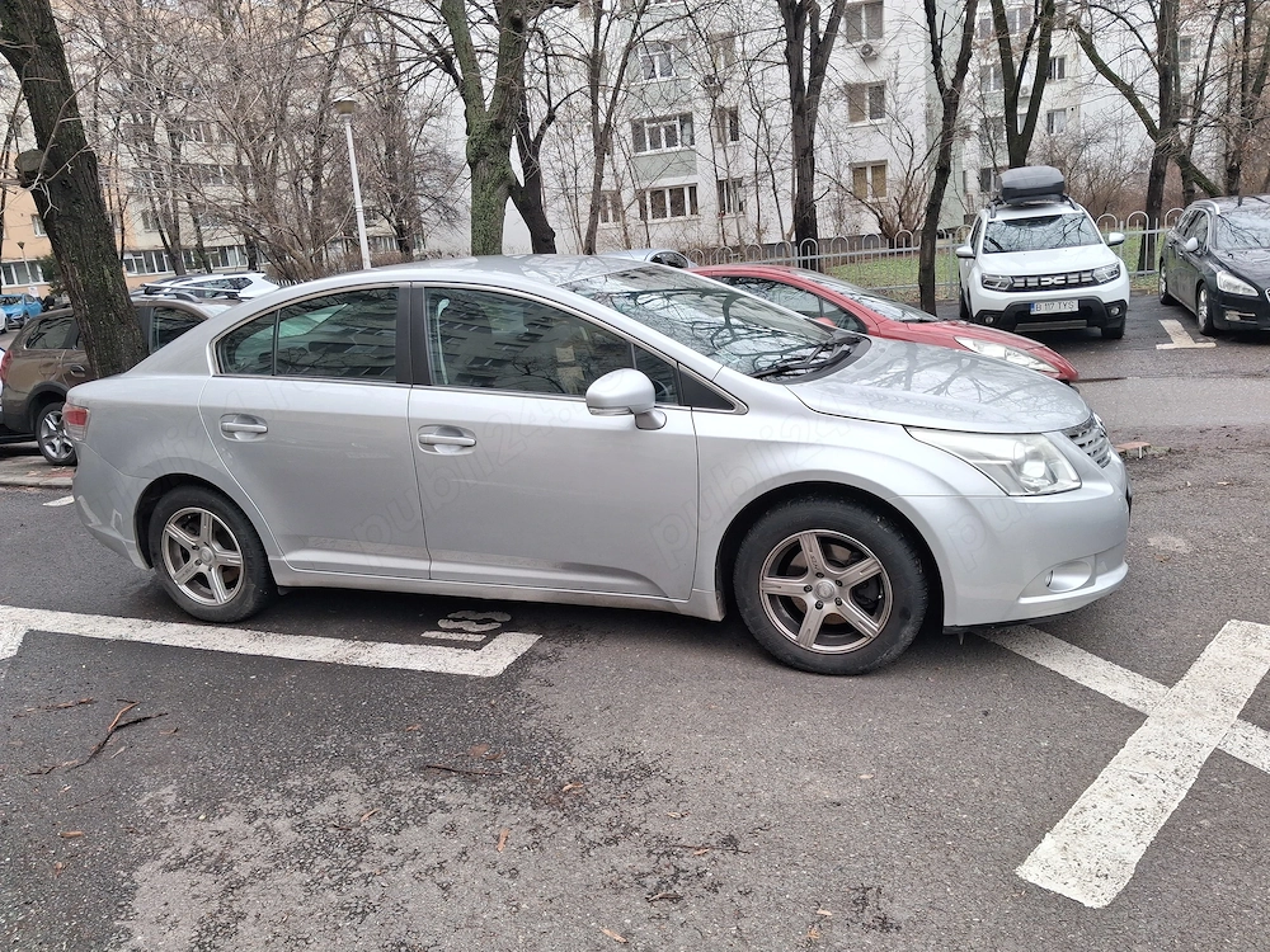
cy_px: 476
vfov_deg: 51.4
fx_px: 991
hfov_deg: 65.3
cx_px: 635
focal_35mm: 27
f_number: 1.8
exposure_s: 1/120
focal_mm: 4
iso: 50
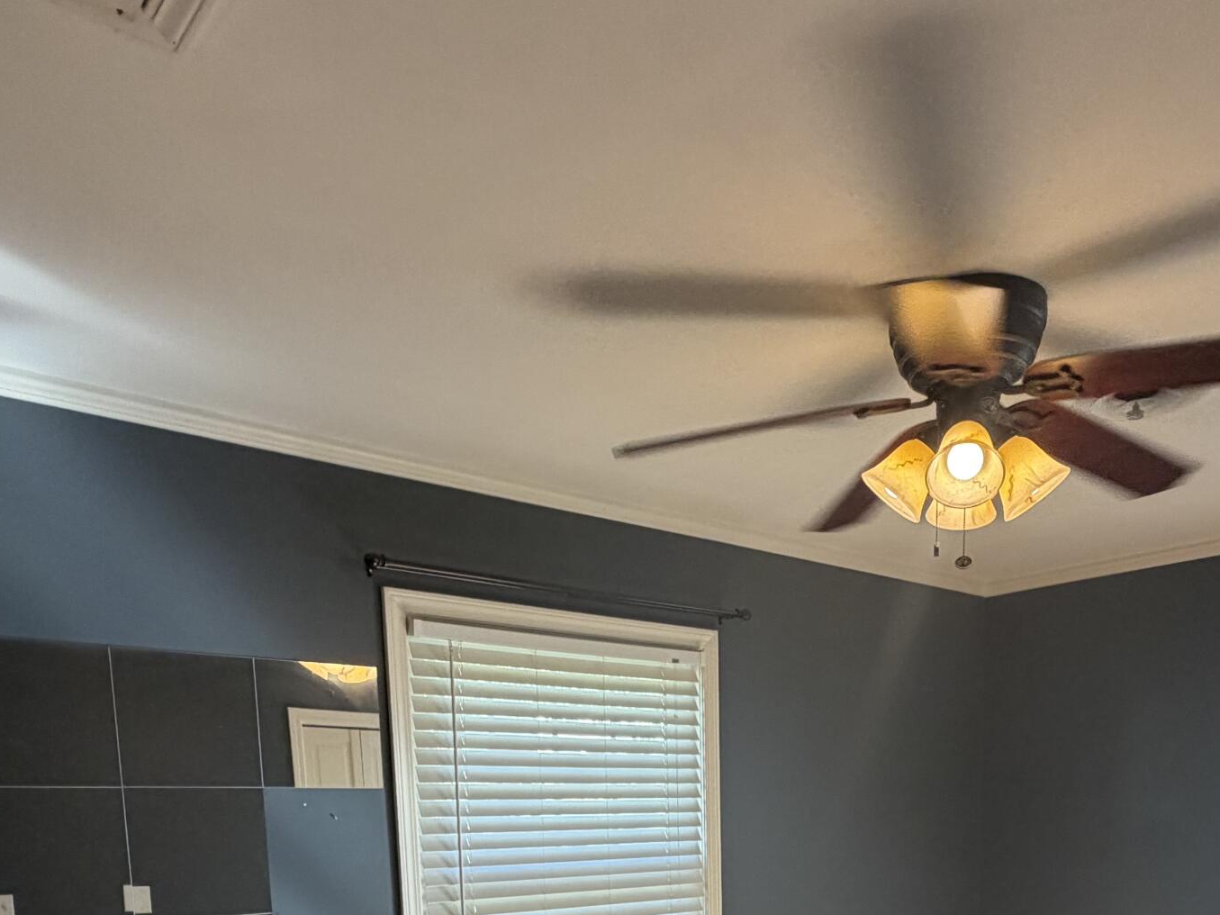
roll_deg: +0.4
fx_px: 1092
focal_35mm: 31
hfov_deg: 57.9
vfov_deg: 38.7
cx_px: 736
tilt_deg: -9.6
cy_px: 971
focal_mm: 2.22
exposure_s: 1/120
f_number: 2.2
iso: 160
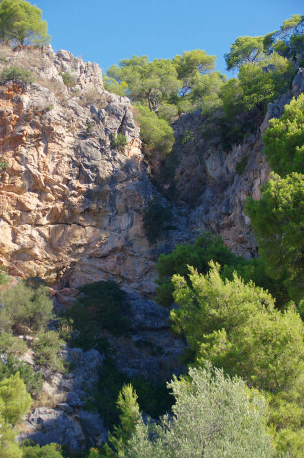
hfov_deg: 13.0
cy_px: 229
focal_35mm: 105
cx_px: 152
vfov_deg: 19.5
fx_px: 1332
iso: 200
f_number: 7.1
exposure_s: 1/320
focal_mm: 70
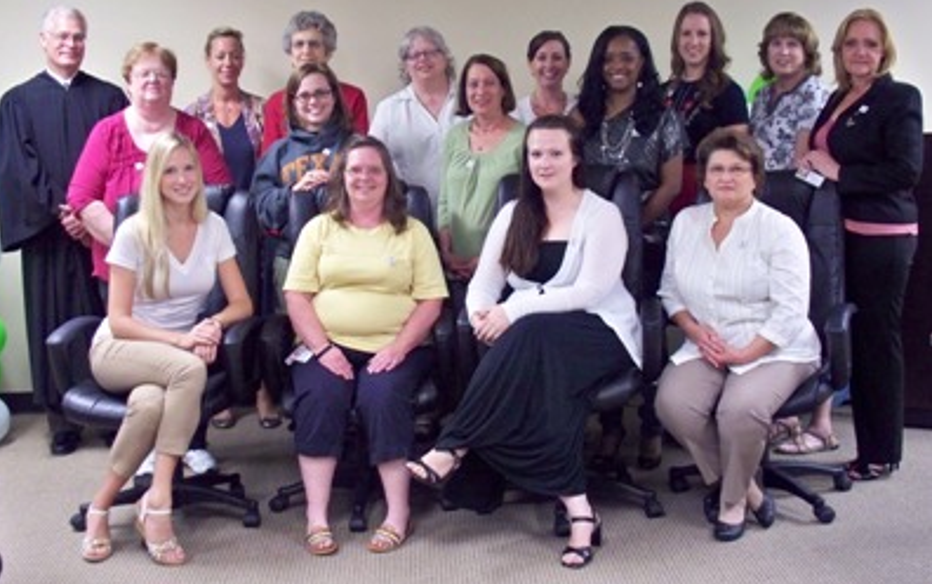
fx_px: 1271
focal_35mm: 50
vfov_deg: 25.9
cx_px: 459
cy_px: 277
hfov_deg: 40.3
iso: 400
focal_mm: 9.86
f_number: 2.9
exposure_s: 1/30
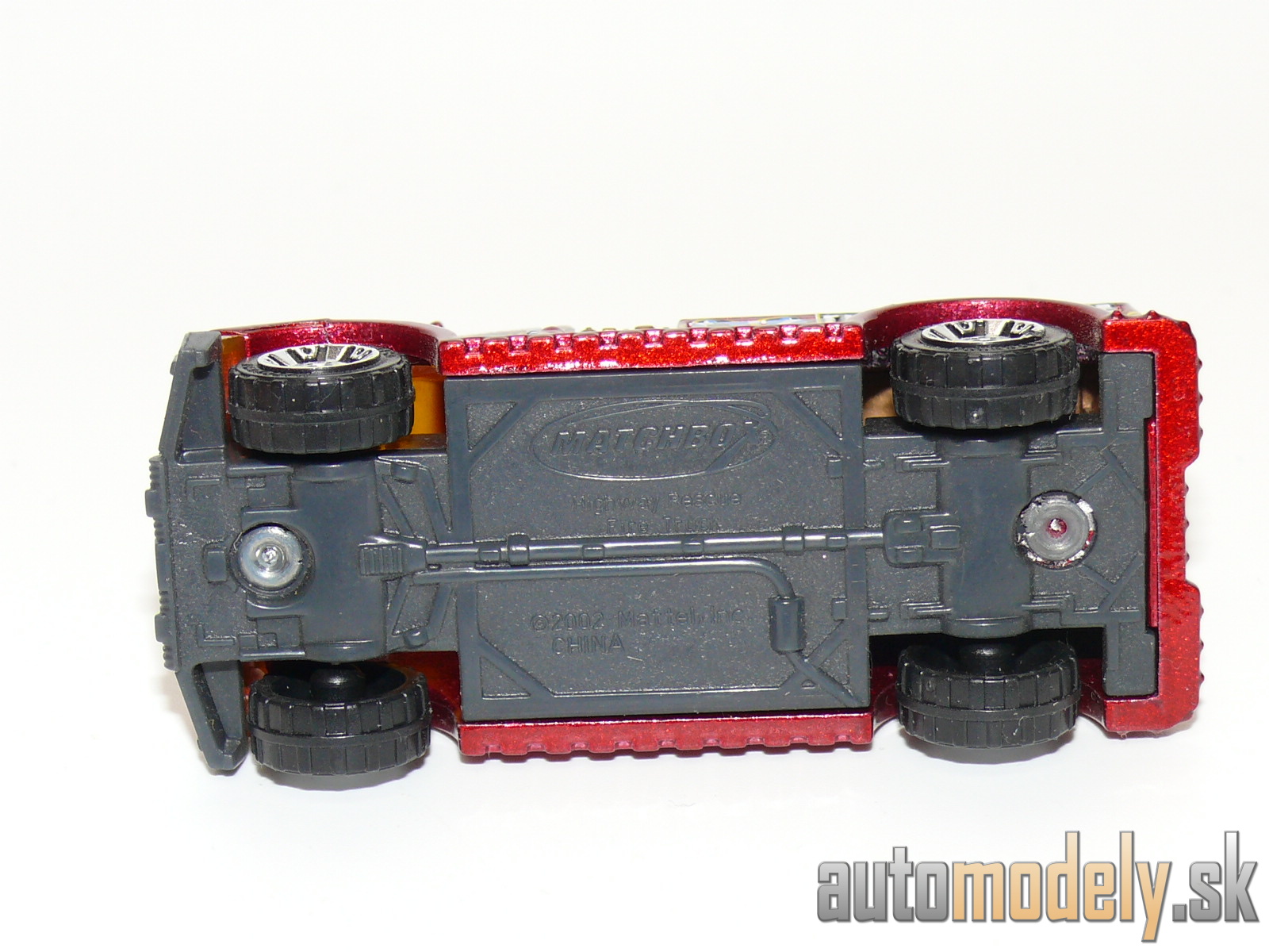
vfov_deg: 14.4
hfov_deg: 19.1
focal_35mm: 103
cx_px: 634
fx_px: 3776
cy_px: 476
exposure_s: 1/30
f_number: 4
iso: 100
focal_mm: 13.4
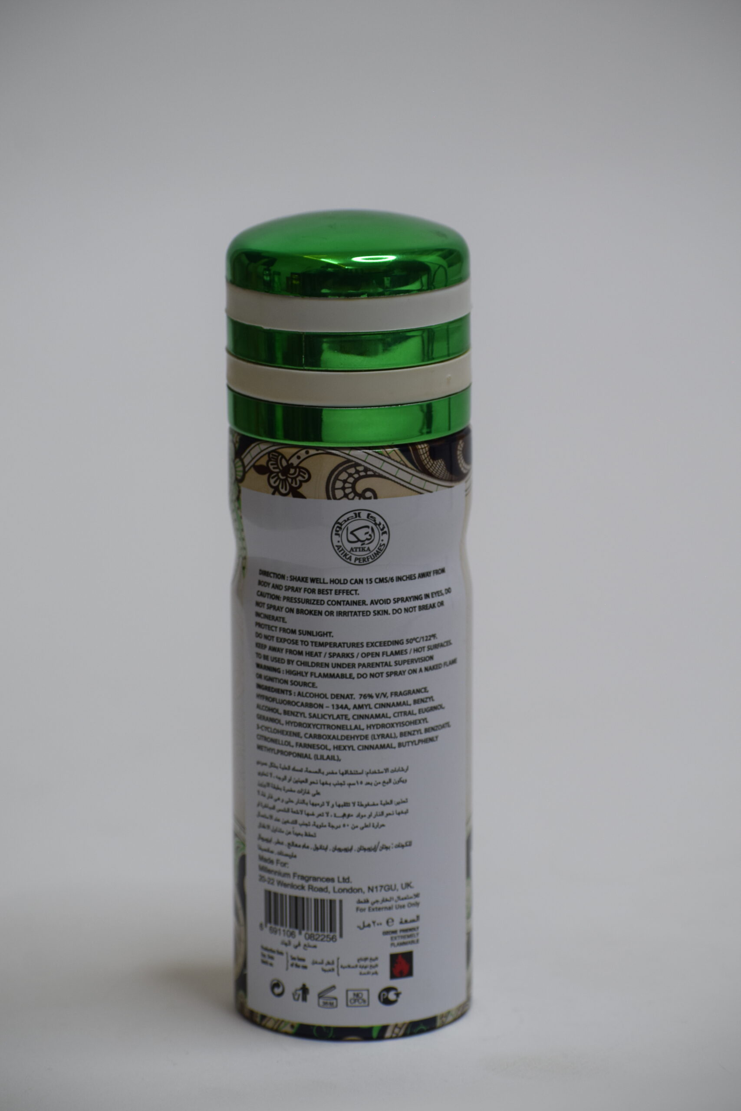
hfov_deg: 8.3
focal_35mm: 165
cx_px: 370
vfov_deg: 12.5
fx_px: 5093
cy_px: 556
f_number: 6.3
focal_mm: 110
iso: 400
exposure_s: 1/160
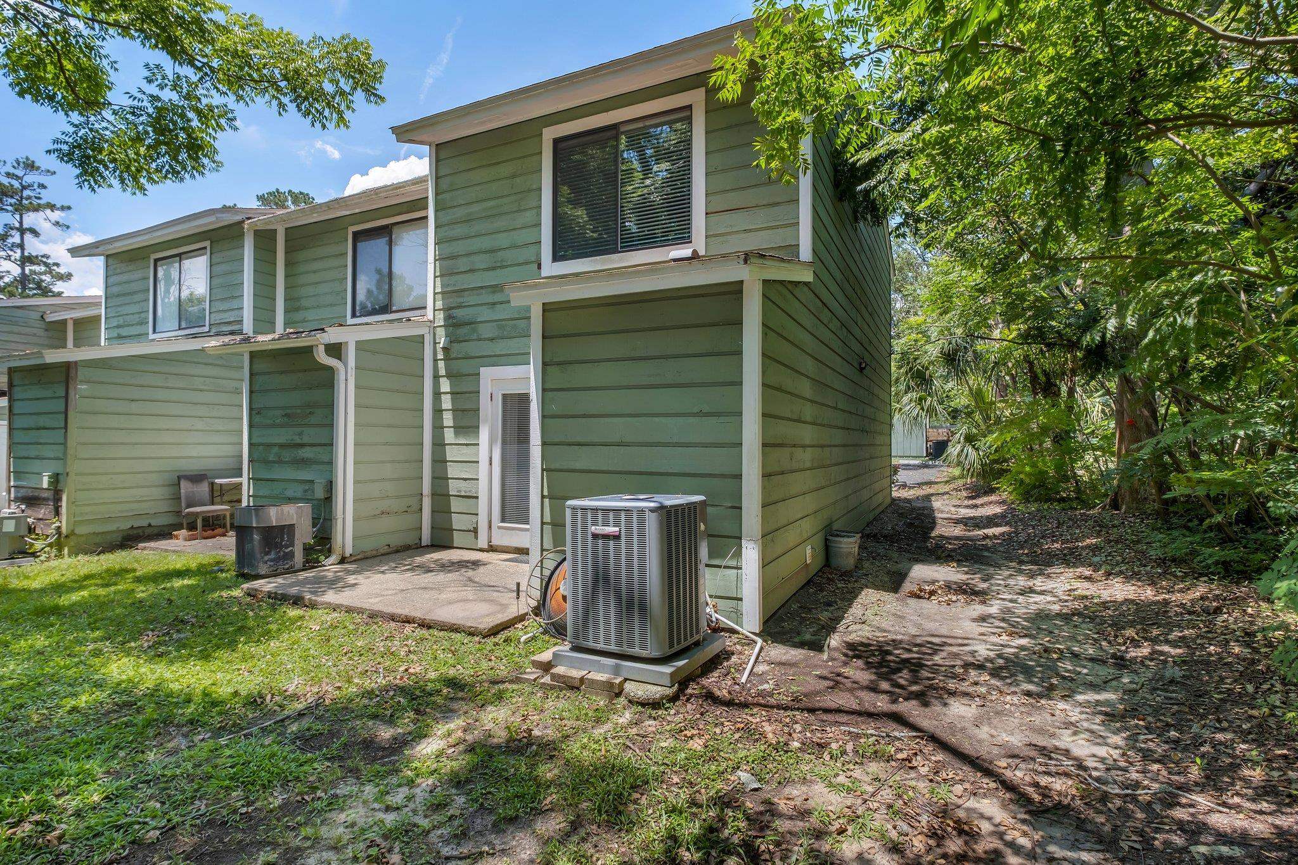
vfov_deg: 70.4
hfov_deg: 93.3
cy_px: 432
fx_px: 613
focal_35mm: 17
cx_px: 649
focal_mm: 11
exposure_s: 1/350
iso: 250
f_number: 8
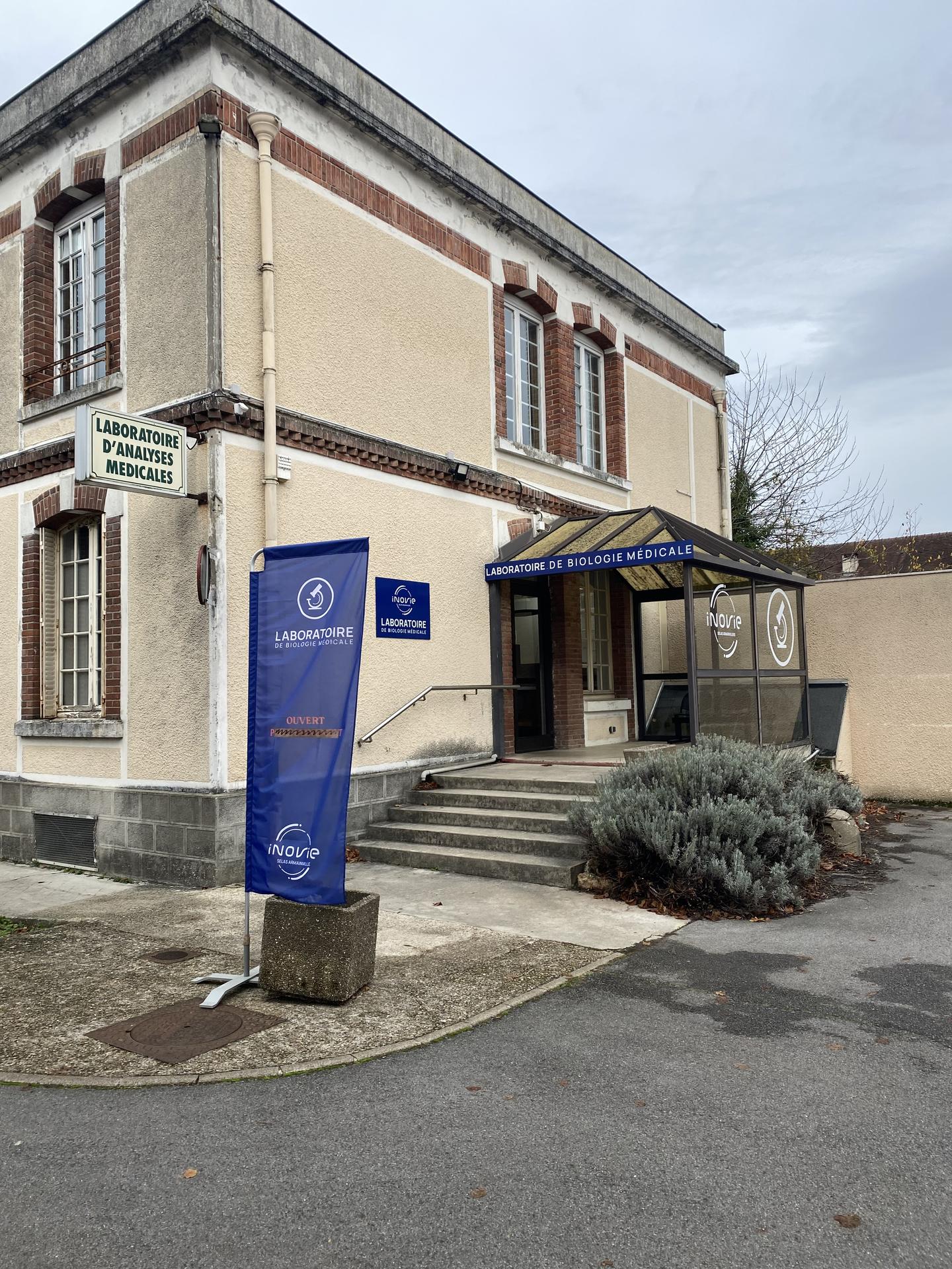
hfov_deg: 53.1
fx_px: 953
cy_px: 634
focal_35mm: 26
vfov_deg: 67.3
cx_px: 476
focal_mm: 4.25
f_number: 1.8
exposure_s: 1/1034
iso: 32
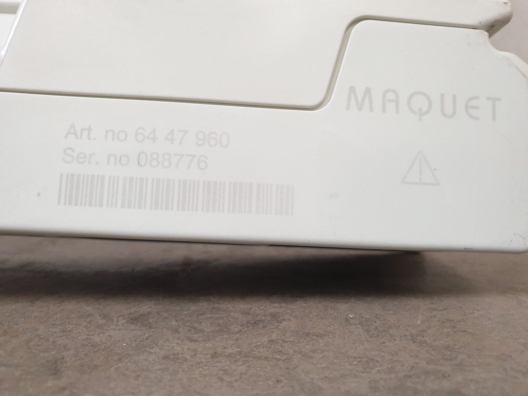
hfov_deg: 67.3
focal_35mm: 26
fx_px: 397
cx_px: 264
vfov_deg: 53.1
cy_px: 198
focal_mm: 4.3
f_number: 2.4
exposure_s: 1/33
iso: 320
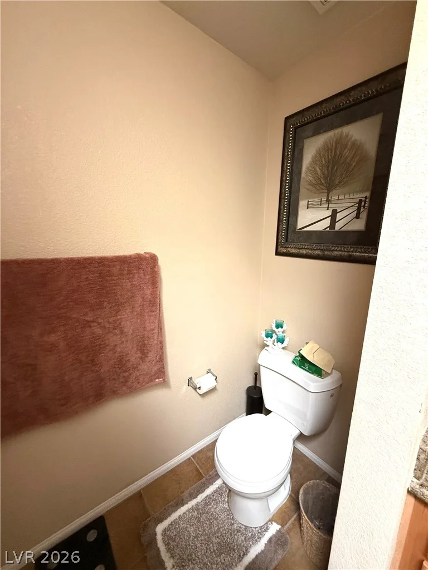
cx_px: 214
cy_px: 285
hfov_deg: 85.7
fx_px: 231
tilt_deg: -8.8
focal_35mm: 14
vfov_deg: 102.1
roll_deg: -0.8
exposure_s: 1/61
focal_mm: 2.22
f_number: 2.2
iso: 320
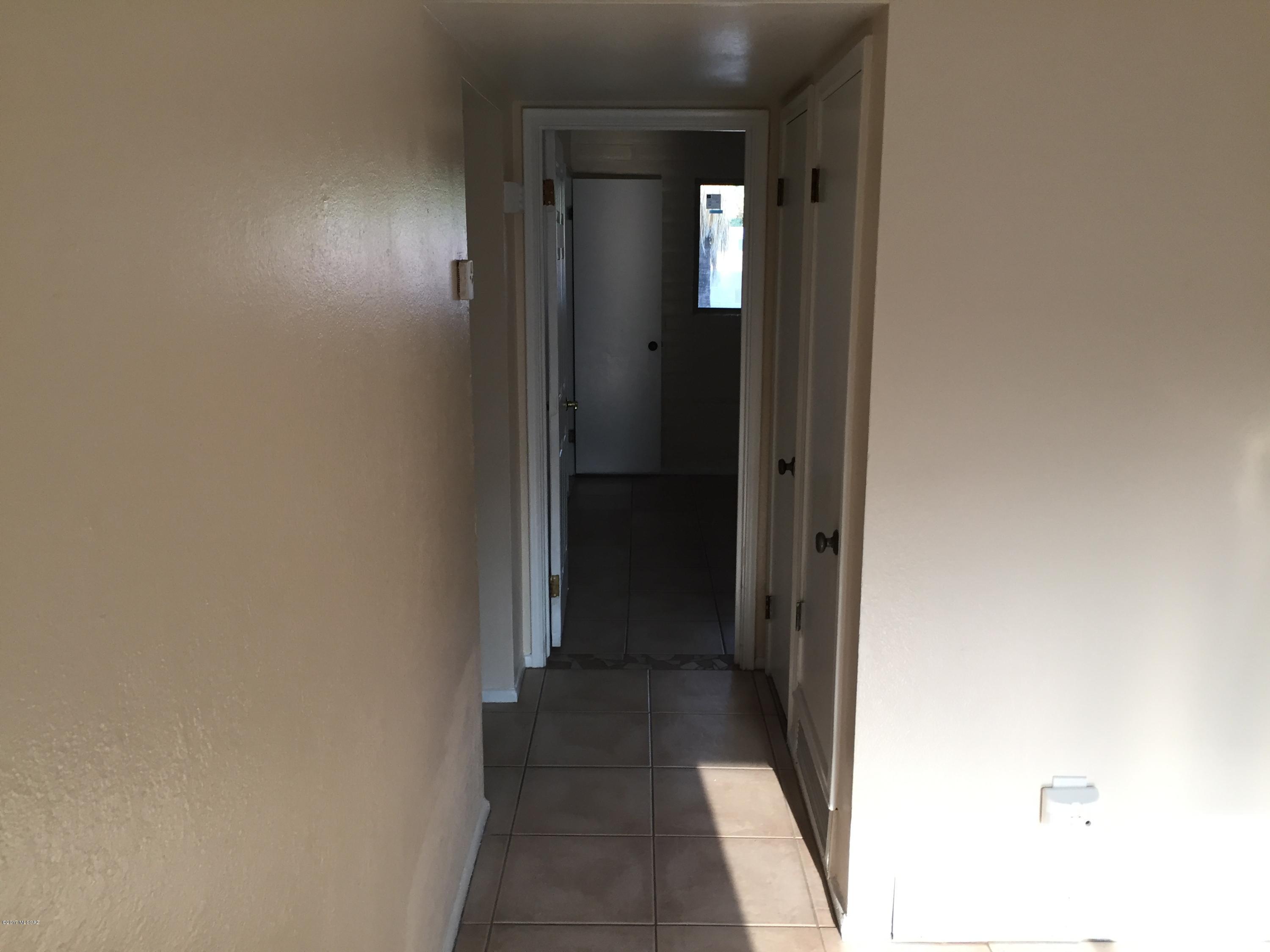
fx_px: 1064
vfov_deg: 48.2
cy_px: 476
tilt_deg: -11.4
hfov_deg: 61.7
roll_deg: -2.2
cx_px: 635
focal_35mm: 29
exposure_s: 1/30
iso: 32
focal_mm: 4.15
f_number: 2.2
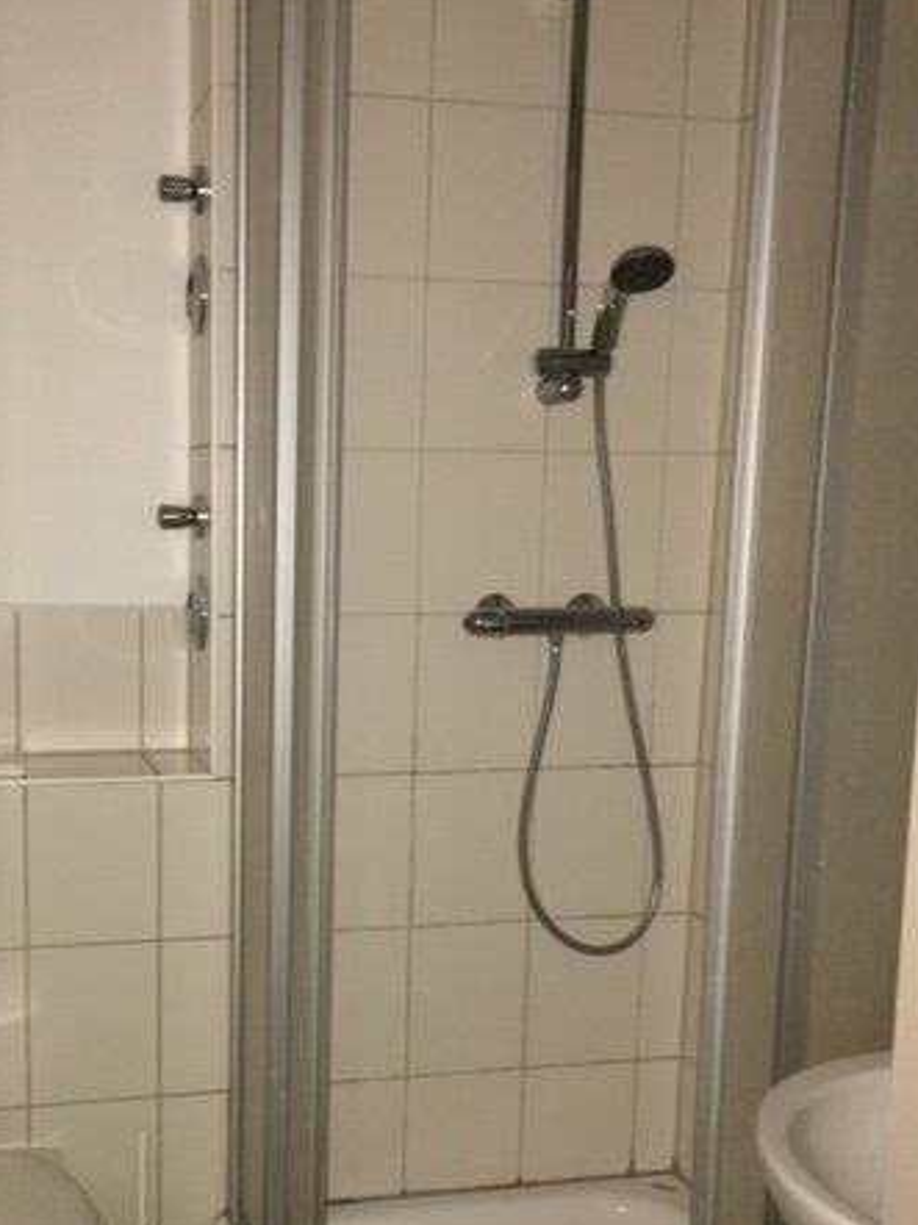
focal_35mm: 42
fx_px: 1487
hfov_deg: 34.0
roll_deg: +0.1
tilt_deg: -9.4
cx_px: 297
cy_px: 729
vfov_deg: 44.6
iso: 160
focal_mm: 4.15
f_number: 2.2
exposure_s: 1/17
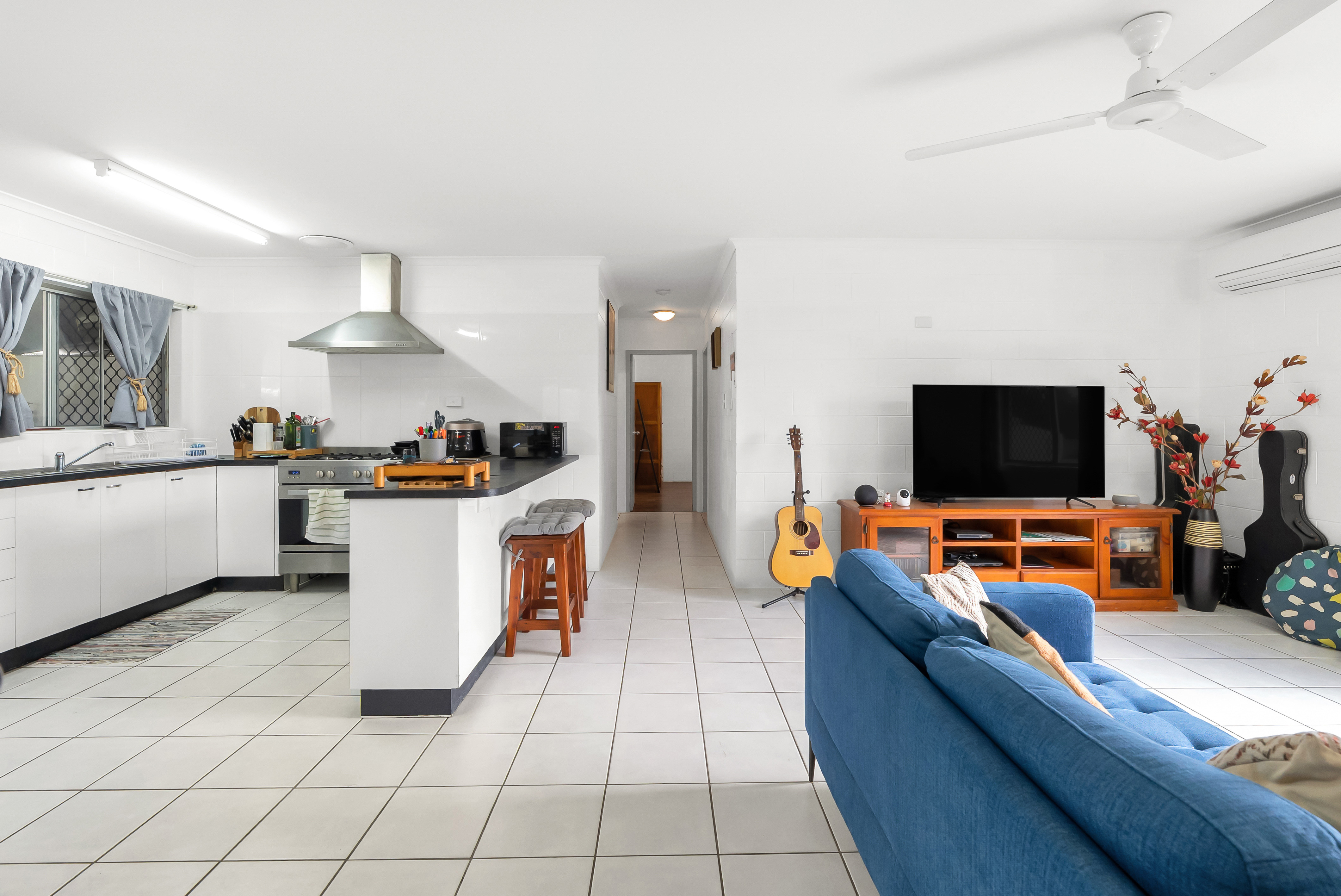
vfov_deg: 73.8
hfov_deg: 96.7
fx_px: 596
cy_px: 448
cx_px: 670
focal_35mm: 16
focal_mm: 16
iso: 2000
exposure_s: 1/50
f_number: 8
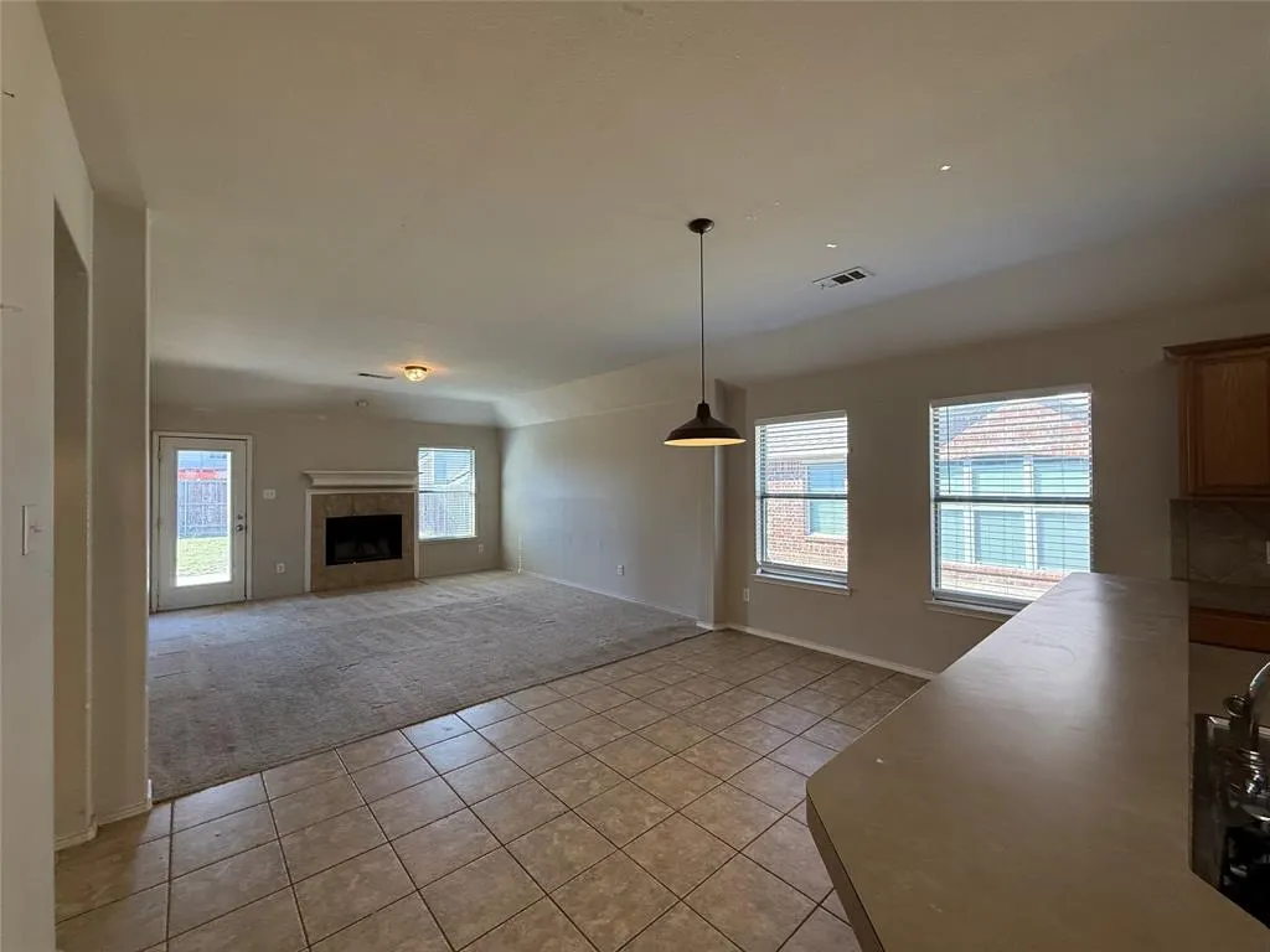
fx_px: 514
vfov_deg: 85.7
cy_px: 476
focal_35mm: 14
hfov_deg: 102.1
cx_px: 635
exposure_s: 1/120
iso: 160
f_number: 2.2
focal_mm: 2.22
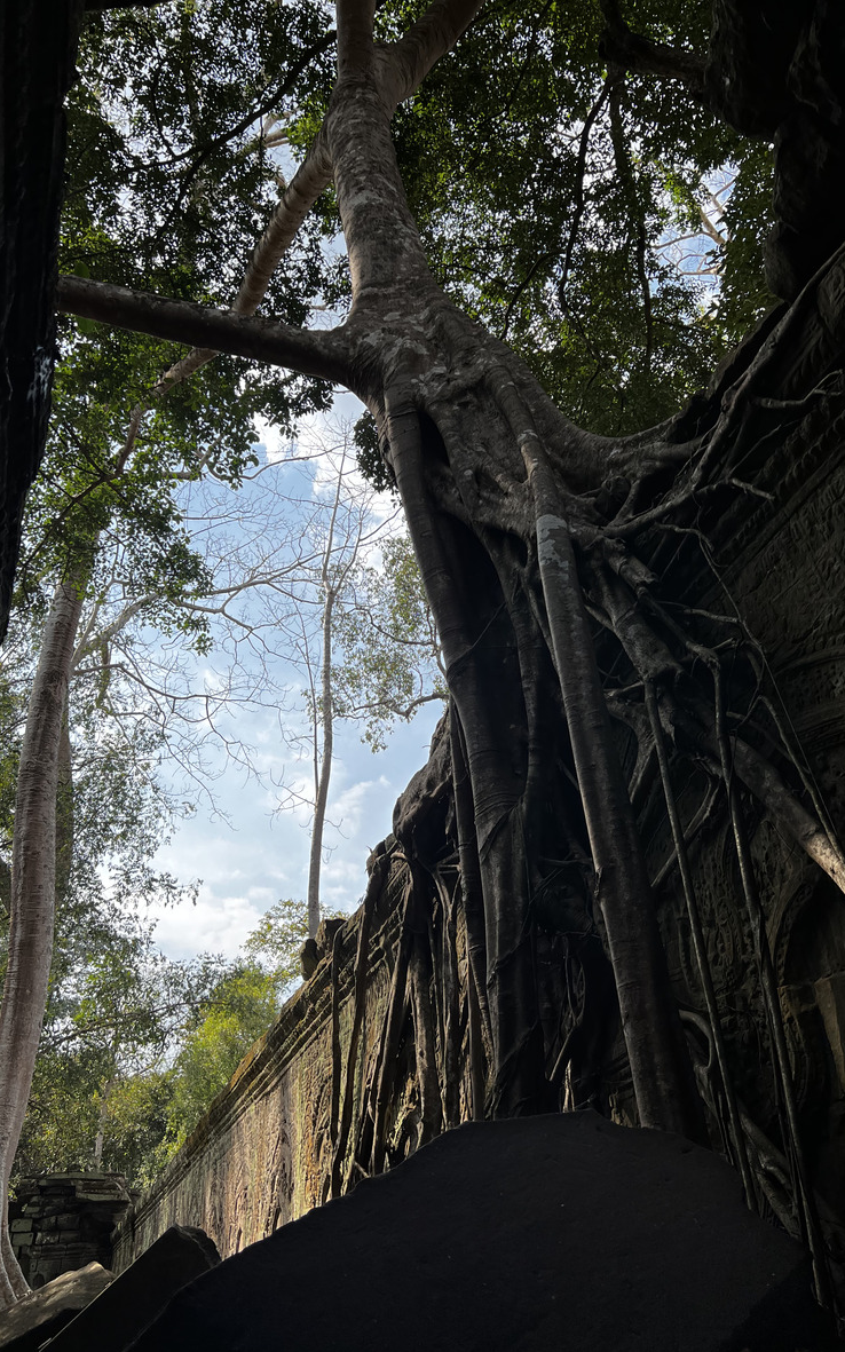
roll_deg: +2.1
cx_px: 466
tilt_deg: +31.6
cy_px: 677
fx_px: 1032
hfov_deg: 44.5
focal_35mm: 28
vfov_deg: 66.5
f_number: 1.5
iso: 50
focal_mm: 5.7
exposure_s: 1/1553
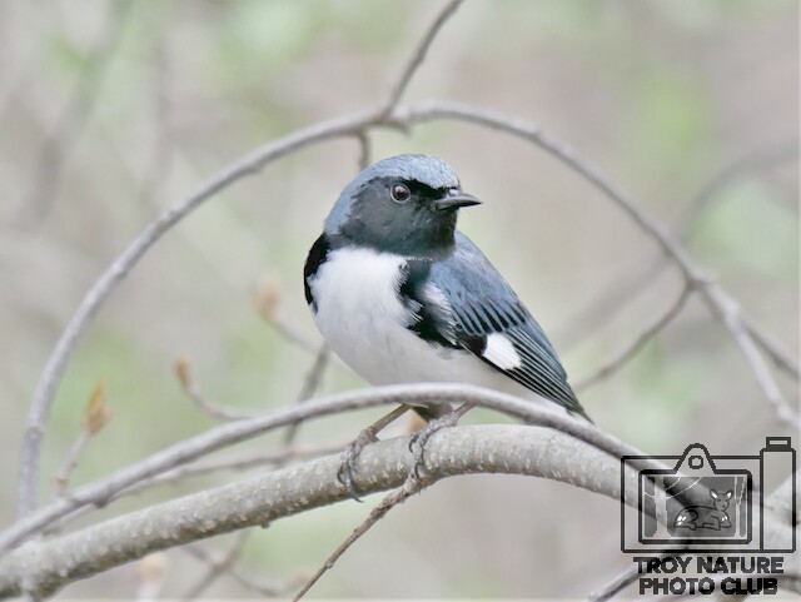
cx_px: 400
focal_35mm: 600
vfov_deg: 2.5
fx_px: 13894
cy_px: 301
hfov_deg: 3.3
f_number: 5.6
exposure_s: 1/500
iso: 1000
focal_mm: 300
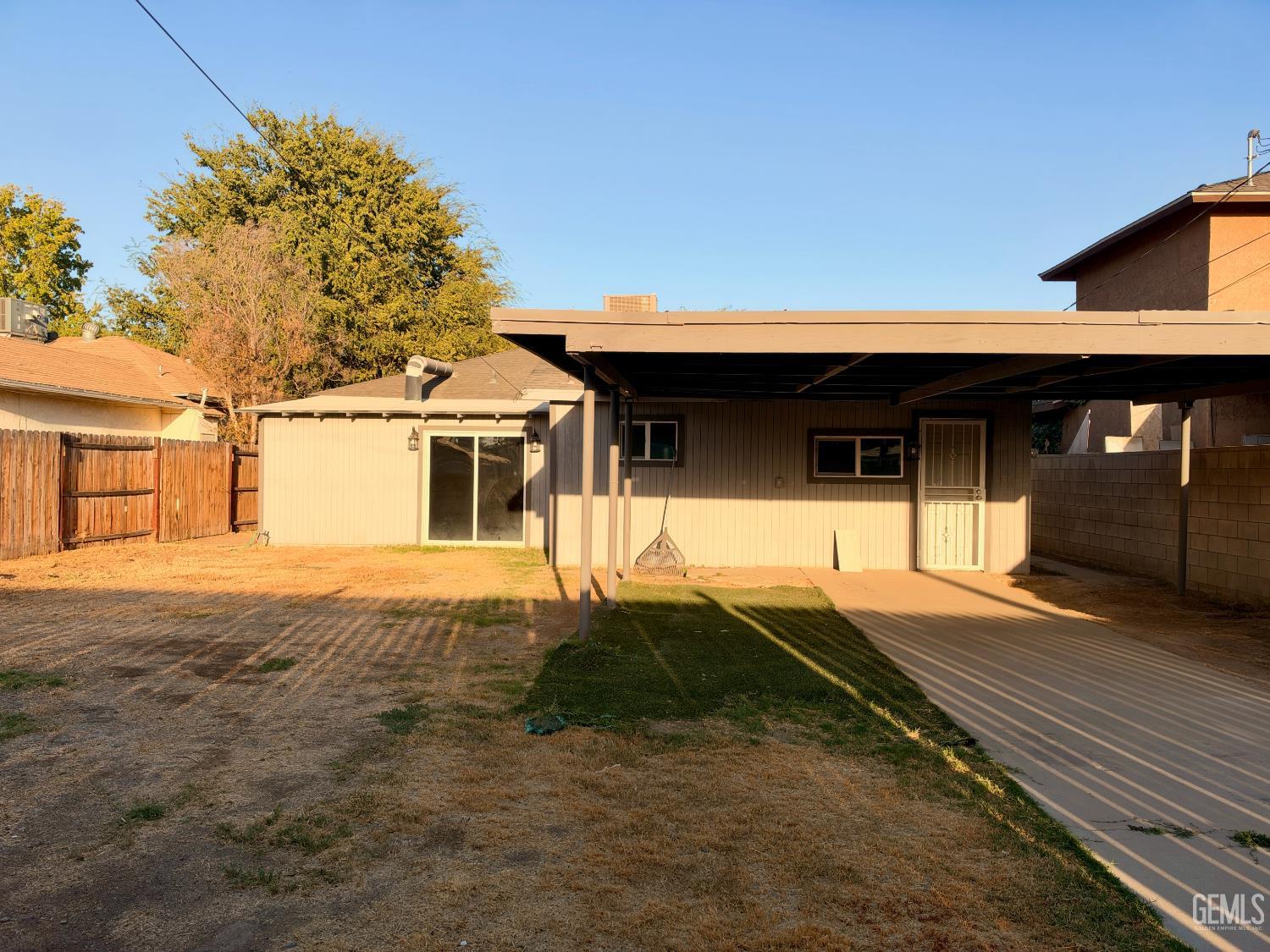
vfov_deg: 56.8
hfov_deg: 71.6
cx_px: 635
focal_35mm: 24
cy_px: 476
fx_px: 881
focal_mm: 6.93
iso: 64
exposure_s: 1/2208
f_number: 1.8
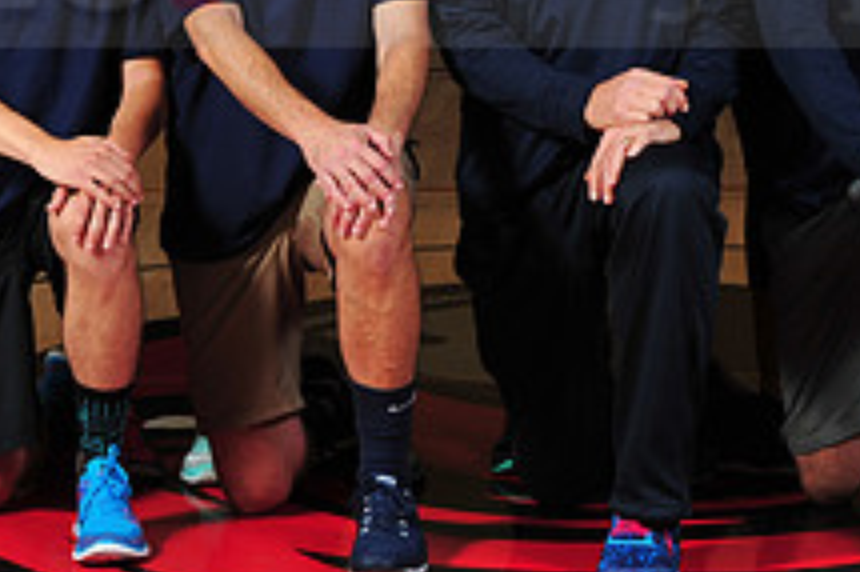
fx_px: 3222
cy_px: -72
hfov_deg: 15.2
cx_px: 572
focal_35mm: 135
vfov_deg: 10.0
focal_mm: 50
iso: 320
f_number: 7.1
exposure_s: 1/125
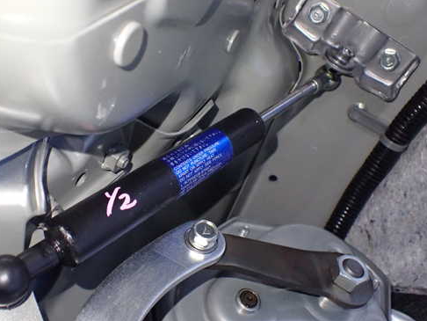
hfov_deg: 50.0
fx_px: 457
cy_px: 148
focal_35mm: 37
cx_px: 187
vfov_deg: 38.7
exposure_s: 1/40
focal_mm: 5.4
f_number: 2.3
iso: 800
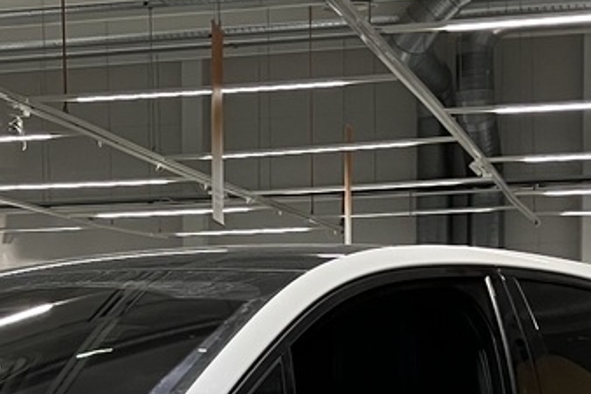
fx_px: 2035
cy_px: 643
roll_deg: +0.8
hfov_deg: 16.3
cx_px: 28
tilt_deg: -5.6
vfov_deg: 10.5
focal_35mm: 124
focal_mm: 3.99
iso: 50
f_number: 1.8
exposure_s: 1/50
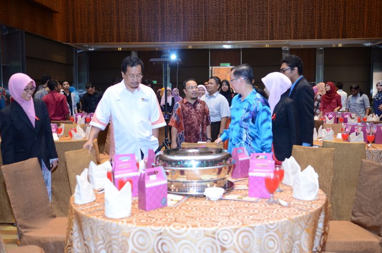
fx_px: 413
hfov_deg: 49.6
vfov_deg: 34.1
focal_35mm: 39
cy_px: 126
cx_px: 191
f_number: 2.8
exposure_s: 1/60
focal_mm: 26
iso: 1250
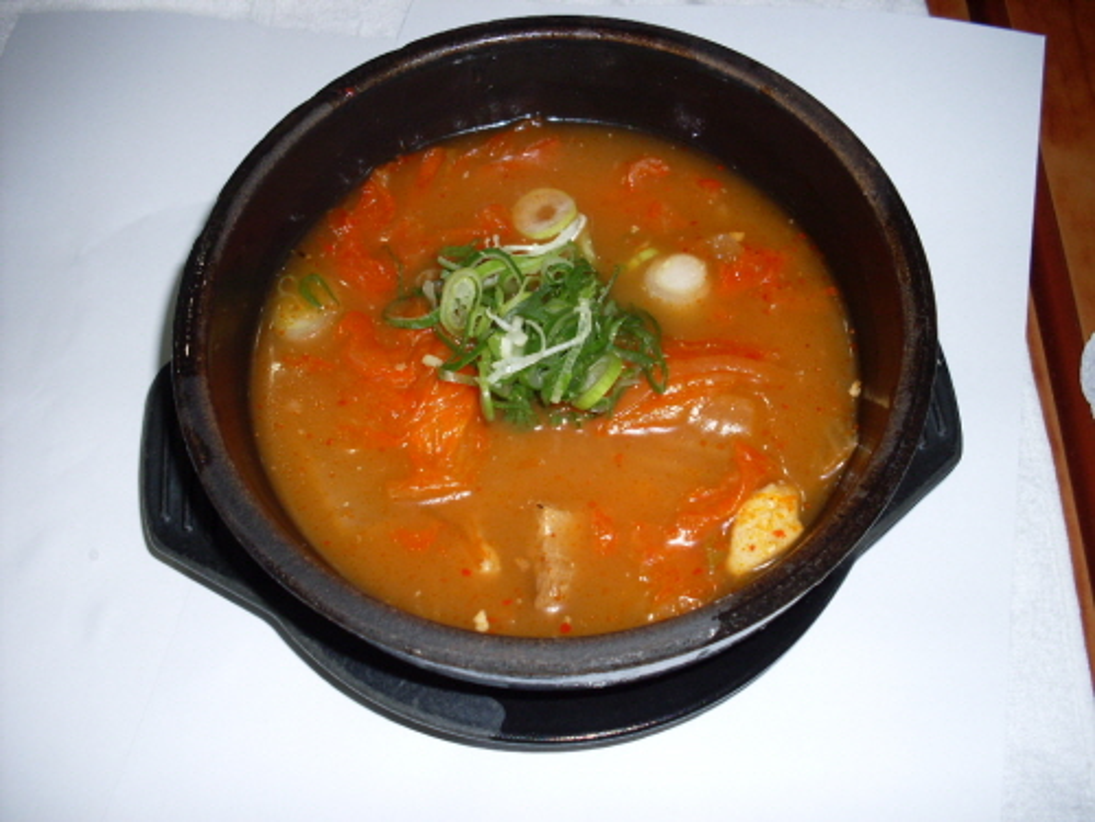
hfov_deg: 49.0
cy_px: 411
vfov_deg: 37.7
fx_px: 1202
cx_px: 548
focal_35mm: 38
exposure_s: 1/45
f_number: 2.8
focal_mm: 6.3
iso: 100
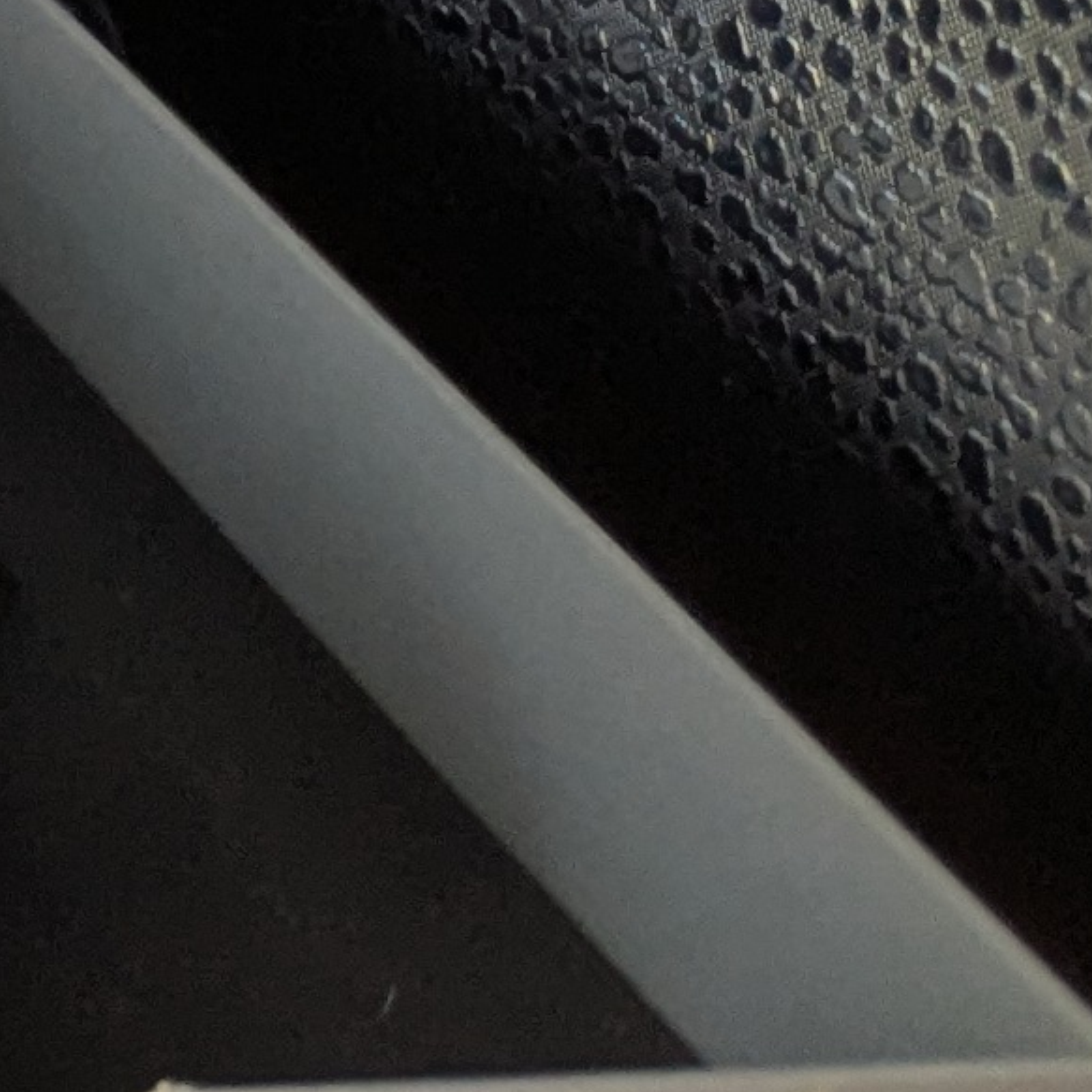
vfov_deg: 9.6
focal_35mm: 165
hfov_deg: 8.5
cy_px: -1371
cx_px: -2418
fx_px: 5889
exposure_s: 1/50
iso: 89
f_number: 1.73
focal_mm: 4.38
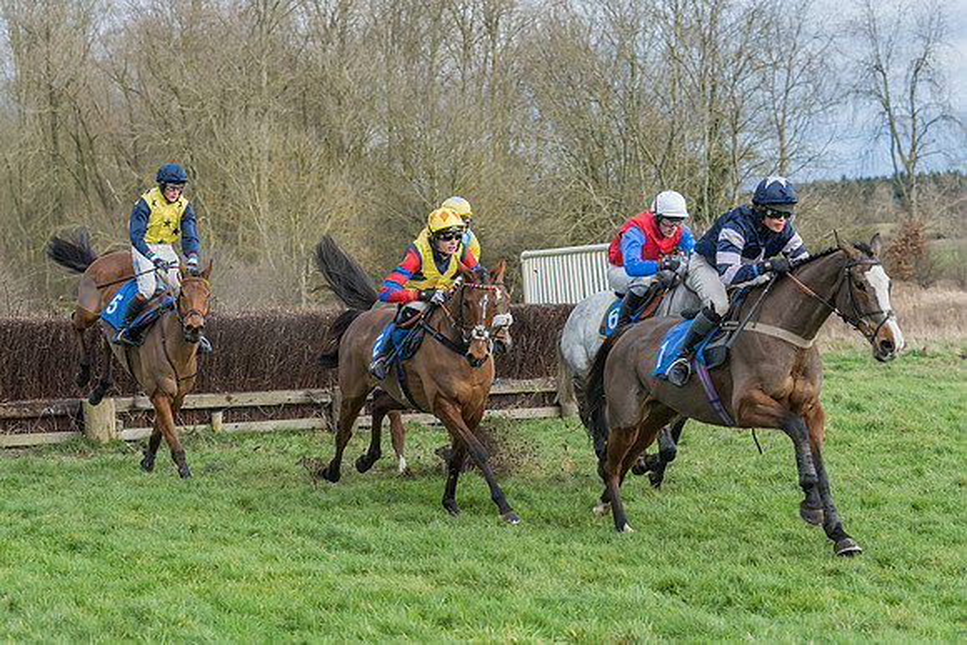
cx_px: 514
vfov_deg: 15.1
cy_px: 318
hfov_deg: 22.5
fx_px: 2433
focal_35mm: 91
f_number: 4
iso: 800
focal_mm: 70
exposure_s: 1/1000
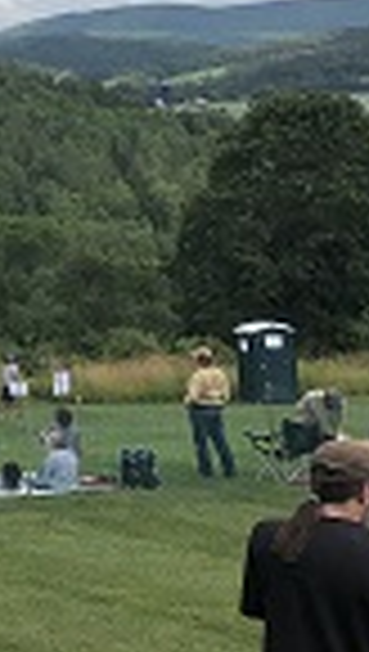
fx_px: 1750
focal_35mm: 101
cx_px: -585
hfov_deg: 10.1
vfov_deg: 20.7
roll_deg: +0.5
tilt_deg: -0.6
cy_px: 72
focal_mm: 3.99
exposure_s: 1/1845
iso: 20
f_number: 1.8
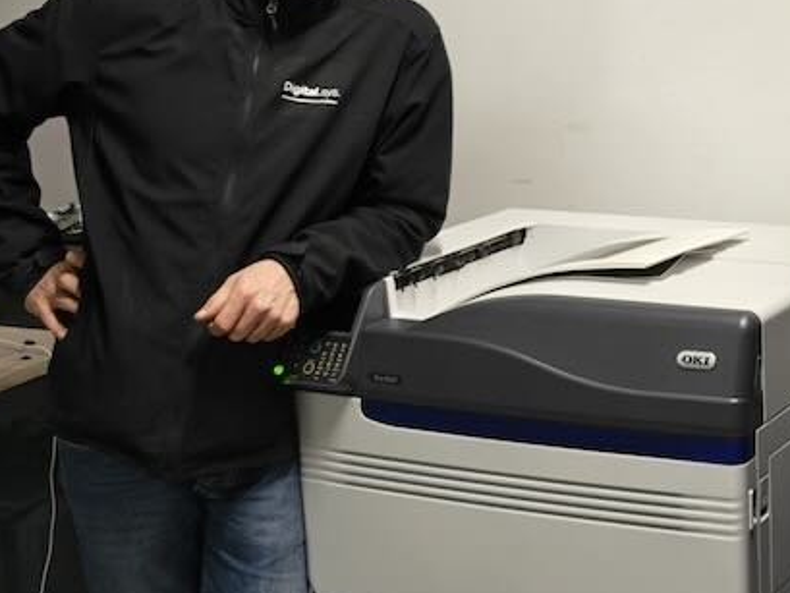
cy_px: 174
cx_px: 877
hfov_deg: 25.1
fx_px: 1644
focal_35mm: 72
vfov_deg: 20.3
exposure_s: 1/100
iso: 250
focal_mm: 6.06
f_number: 1.6
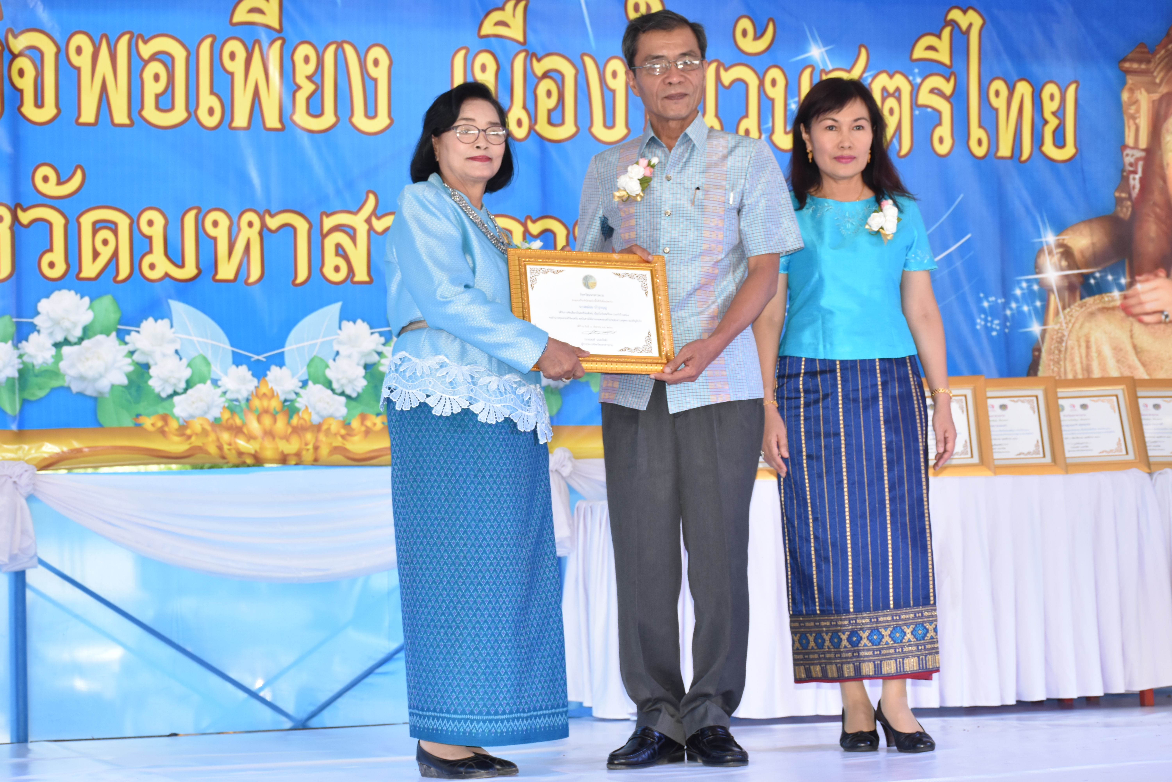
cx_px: 586
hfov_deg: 28.1
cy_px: 391
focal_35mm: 72
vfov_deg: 18.9
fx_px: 2344
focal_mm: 48
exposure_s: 1/200
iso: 800
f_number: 7.1
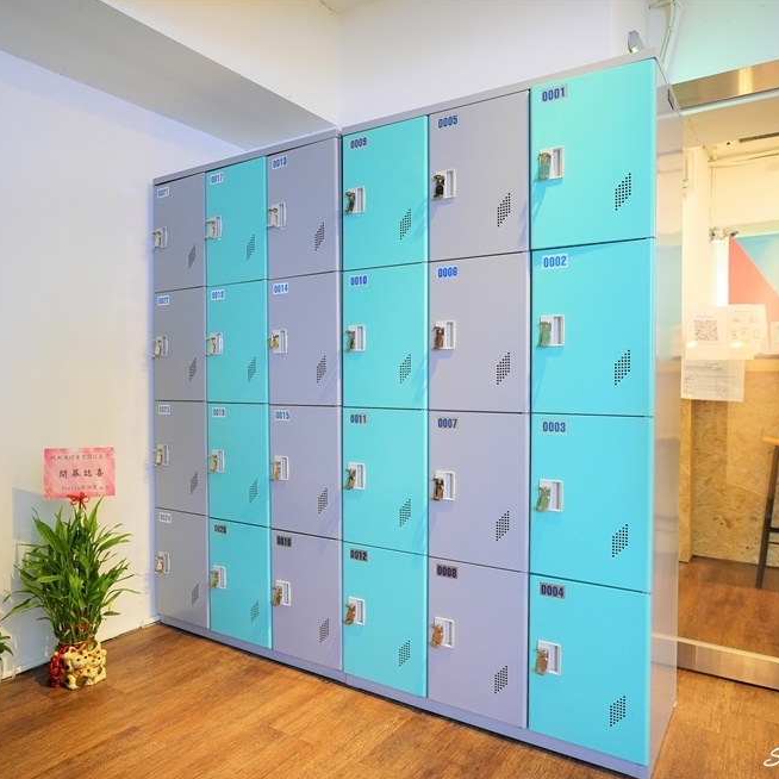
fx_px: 662
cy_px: 395
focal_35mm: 26
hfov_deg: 60.6
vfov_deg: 60.9
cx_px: 322
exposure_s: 1/30
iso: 800
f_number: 3.5
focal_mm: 20
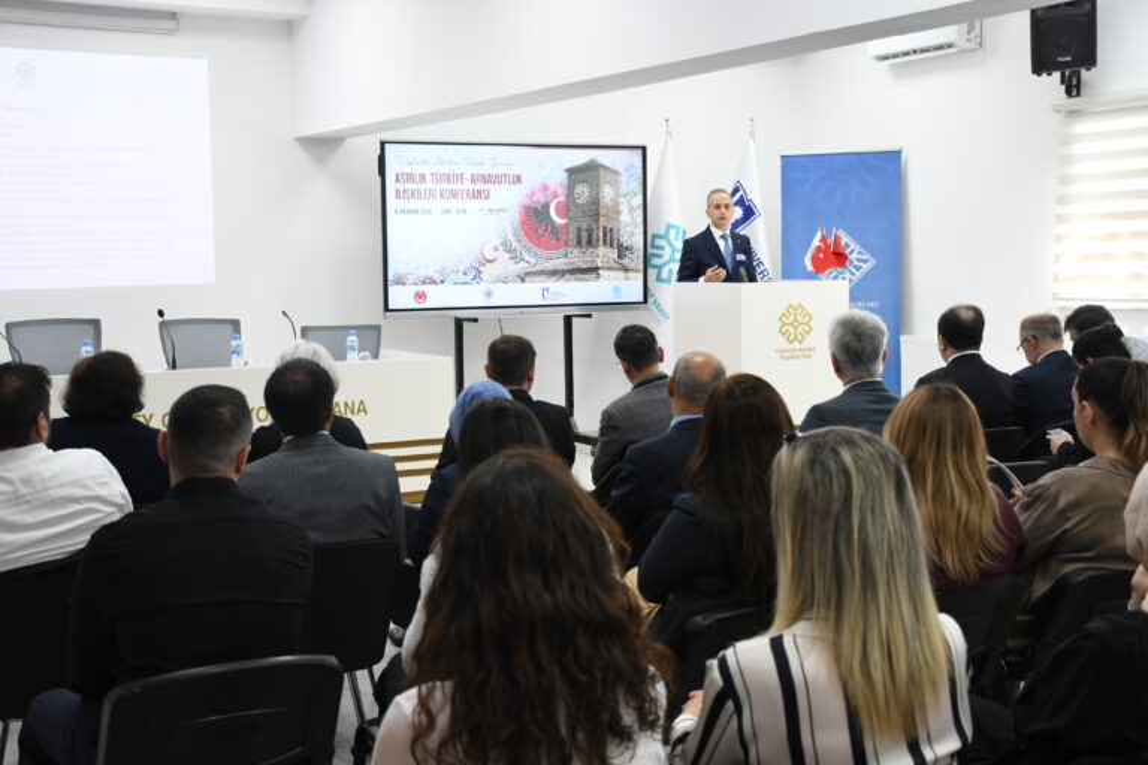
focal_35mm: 51
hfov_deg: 38.9
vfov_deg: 26.5
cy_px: 382
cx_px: 574
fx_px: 1626
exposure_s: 1/160
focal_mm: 34
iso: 1600
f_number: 5.6
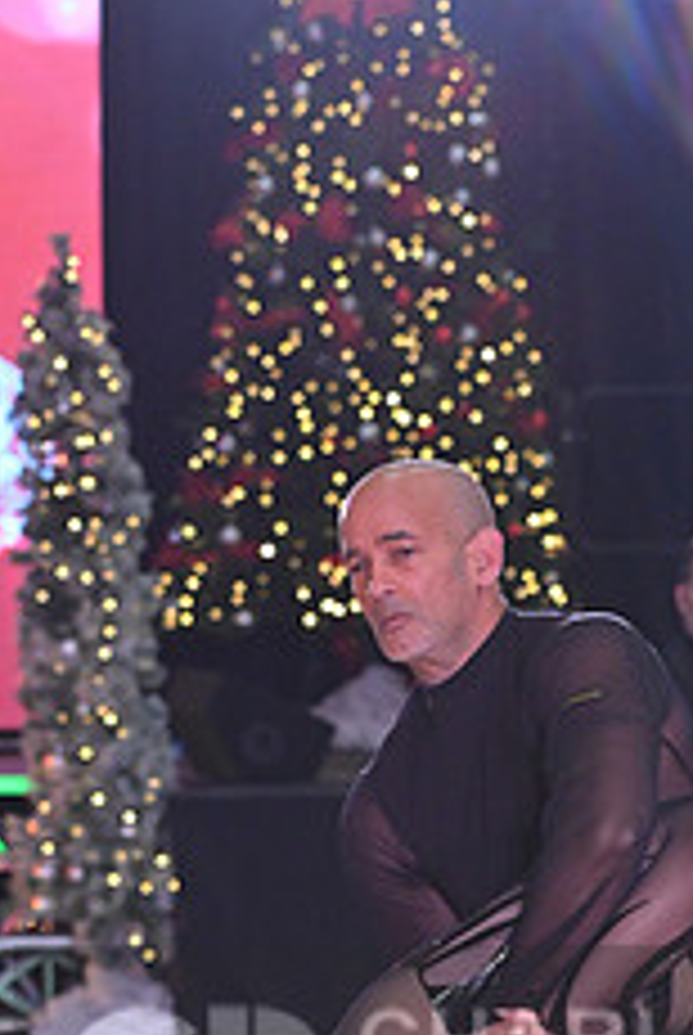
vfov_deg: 8.0
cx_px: 637
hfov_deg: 5.4
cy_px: 1098
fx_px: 7398
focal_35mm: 257
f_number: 5
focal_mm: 102
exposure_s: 1/320
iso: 2000
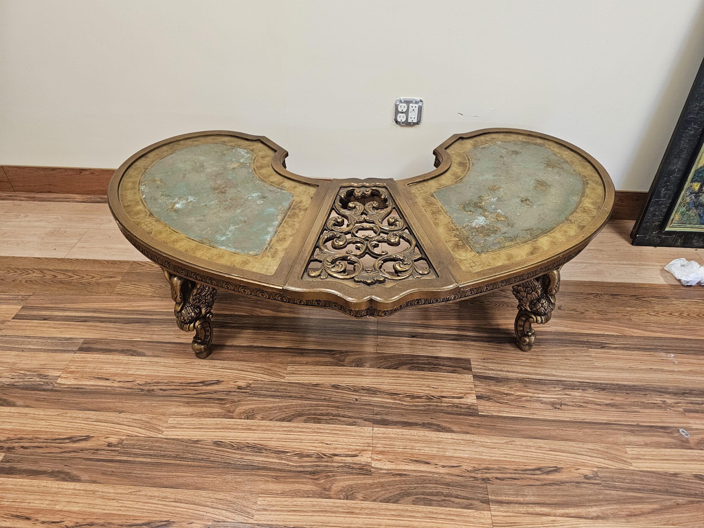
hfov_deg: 73.9
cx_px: 352
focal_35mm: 23
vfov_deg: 58.9
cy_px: 264
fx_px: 468
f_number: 1.7
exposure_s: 1/120
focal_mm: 6.3
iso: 320
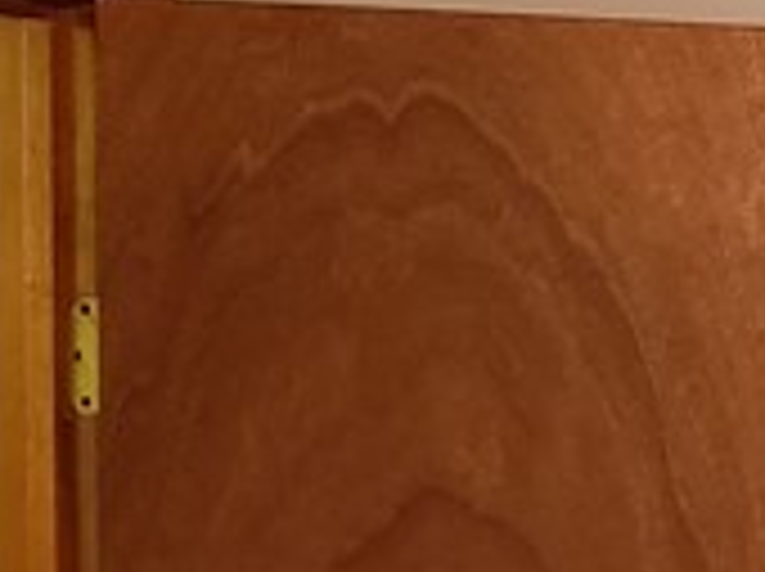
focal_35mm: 157
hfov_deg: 11.8
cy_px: 1194
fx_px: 3465
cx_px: 1282
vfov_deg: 8.8
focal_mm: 4.3
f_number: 1.5
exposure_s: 1/20
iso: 250
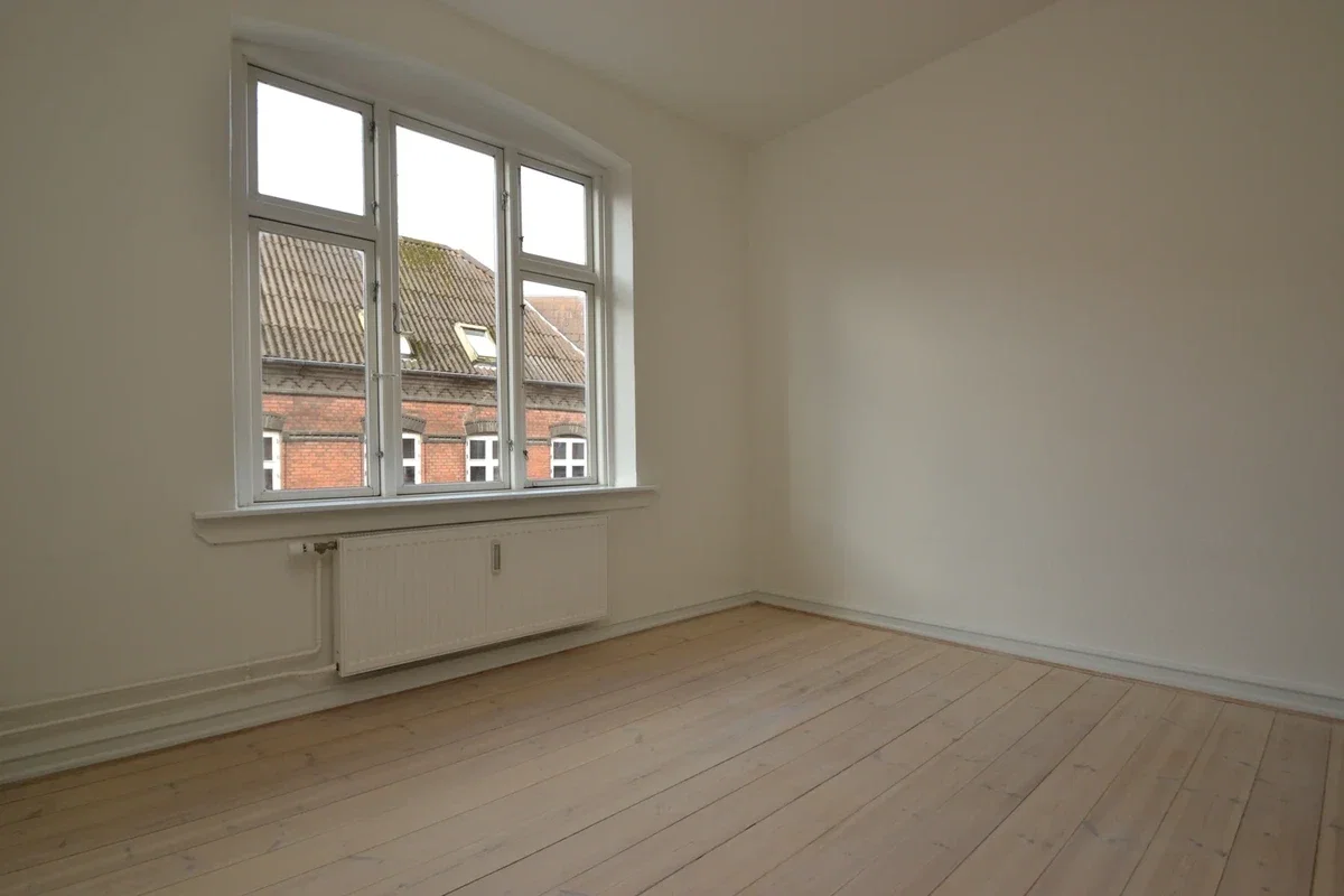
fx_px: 560
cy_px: 448
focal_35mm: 15
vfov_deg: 77.3
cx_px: 672
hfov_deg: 100.4
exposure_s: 1/125
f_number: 5.6
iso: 400
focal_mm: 10
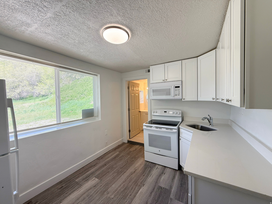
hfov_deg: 102.1
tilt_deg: -1.7
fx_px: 110
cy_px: 102
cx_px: 136
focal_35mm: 14
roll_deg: +0.0
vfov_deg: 85.7
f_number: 2.2
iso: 80
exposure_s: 1/120
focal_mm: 2.22
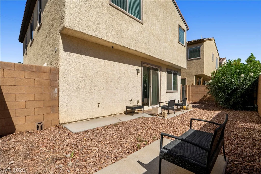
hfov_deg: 96.7
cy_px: 87
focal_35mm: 16
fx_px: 116
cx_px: 130
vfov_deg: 73.8
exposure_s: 1/500
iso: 800
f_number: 9
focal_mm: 16
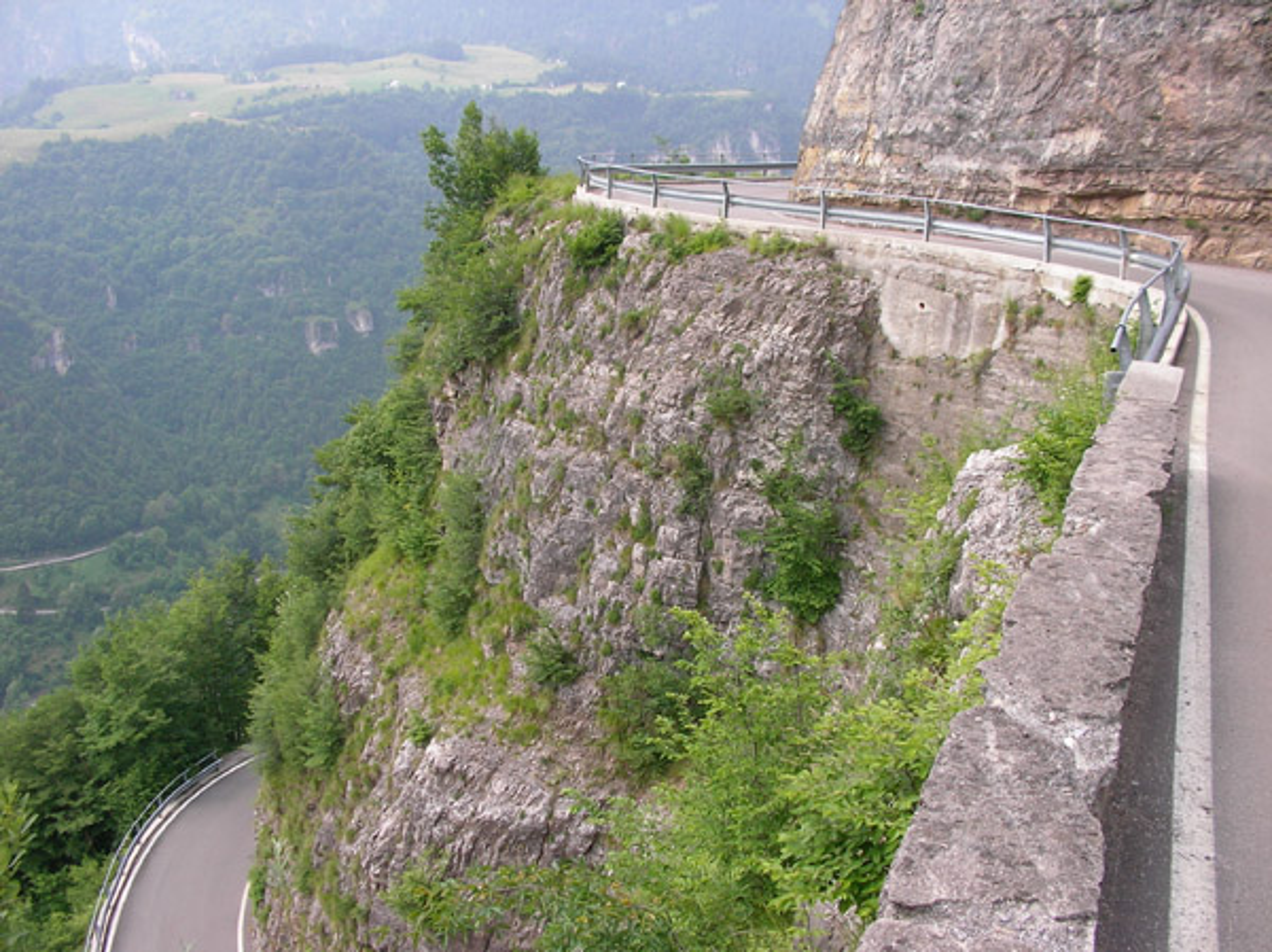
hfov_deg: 49.0
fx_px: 1395
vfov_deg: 37.7
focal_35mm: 38
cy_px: 476
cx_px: 636
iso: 50
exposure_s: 1/283
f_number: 3.5
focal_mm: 5.8
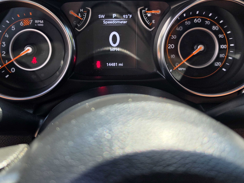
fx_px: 233
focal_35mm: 33
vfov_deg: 42.1
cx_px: 104
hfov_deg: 55.1
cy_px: 55
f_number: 1.4
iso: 10
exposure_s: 1/215
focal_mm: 6.5
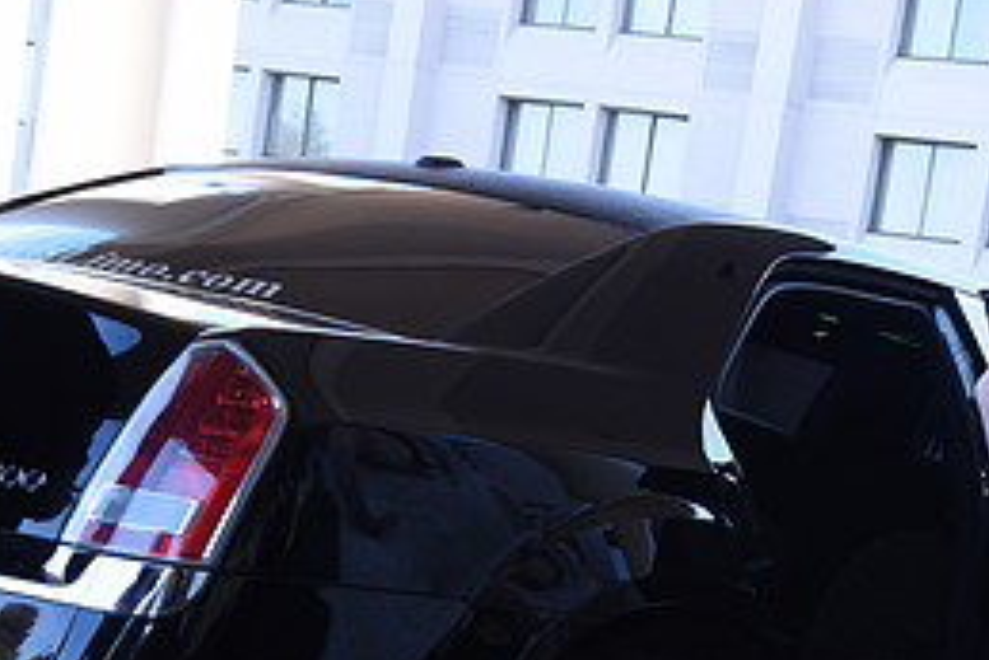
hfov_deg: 22.9
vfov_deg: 15.7
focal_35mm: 85
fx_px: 2336
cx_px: 1004
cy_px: 685
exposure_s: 1/200
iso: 1600
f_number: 9
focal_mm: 38
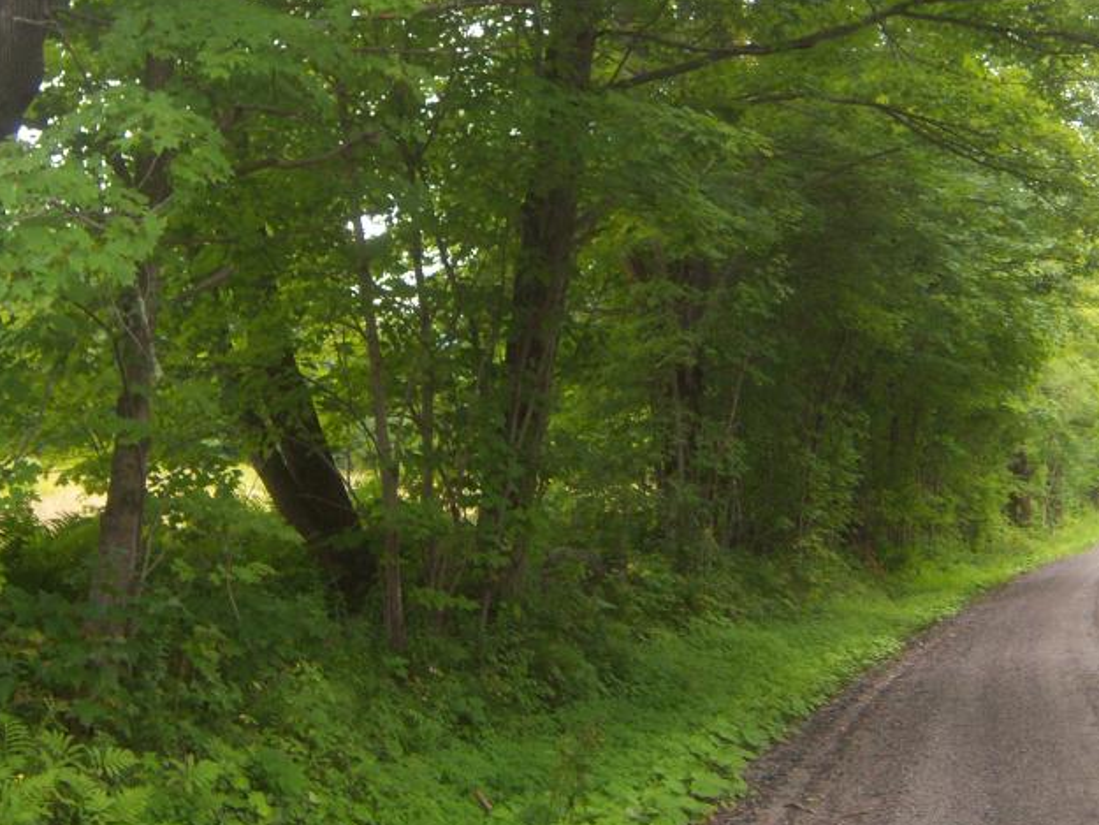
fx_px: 1874
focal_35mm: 59
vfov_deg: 24.5
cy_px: 188
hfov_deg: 32.7
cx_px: 549
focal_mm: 7.5
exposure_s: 1/80
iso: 80
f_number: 2.8
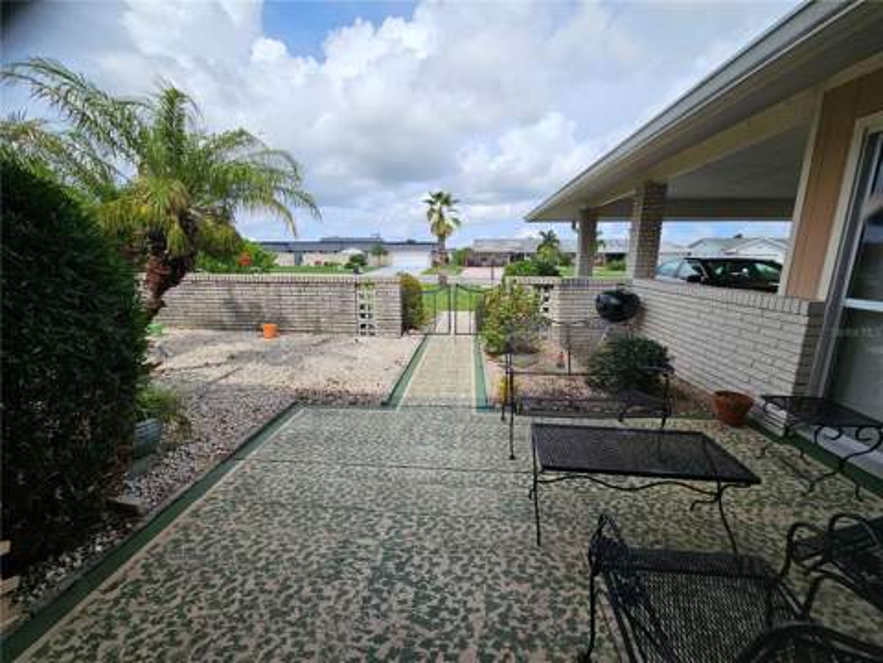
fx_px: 332
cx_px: 442
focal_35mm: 13
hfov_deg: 106.2
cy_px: 332
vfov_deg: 89.9
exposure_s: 1/2021
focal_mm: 2.2
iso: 50
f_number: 2.2
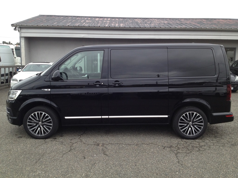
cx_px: 119
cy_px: 89
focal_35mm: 35
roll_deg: -1.7
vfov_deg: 40.7
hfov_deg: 52.6
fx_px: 241
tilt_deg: -8.7
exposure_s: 1/273
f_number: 2.4
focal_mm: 4.28
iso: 50
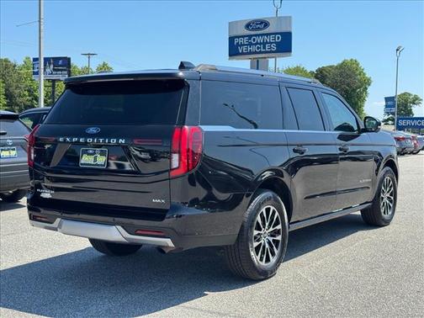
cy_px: 159
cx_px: 212
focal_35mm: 48
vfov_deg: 30.3
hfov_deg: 39.7
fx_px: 588
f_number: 1.78
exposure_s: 1/1490
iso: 64
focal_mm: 6.76
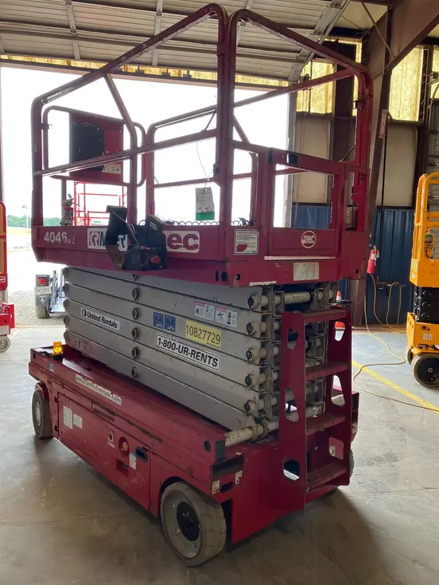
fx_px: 473
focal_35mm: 28
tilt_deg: -4.9
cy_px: 292
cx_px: 220
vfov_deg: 63.4
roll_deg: -0.6
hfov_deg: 49.8
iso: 80
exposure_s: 1/121
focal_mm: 3.99
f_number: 1.8
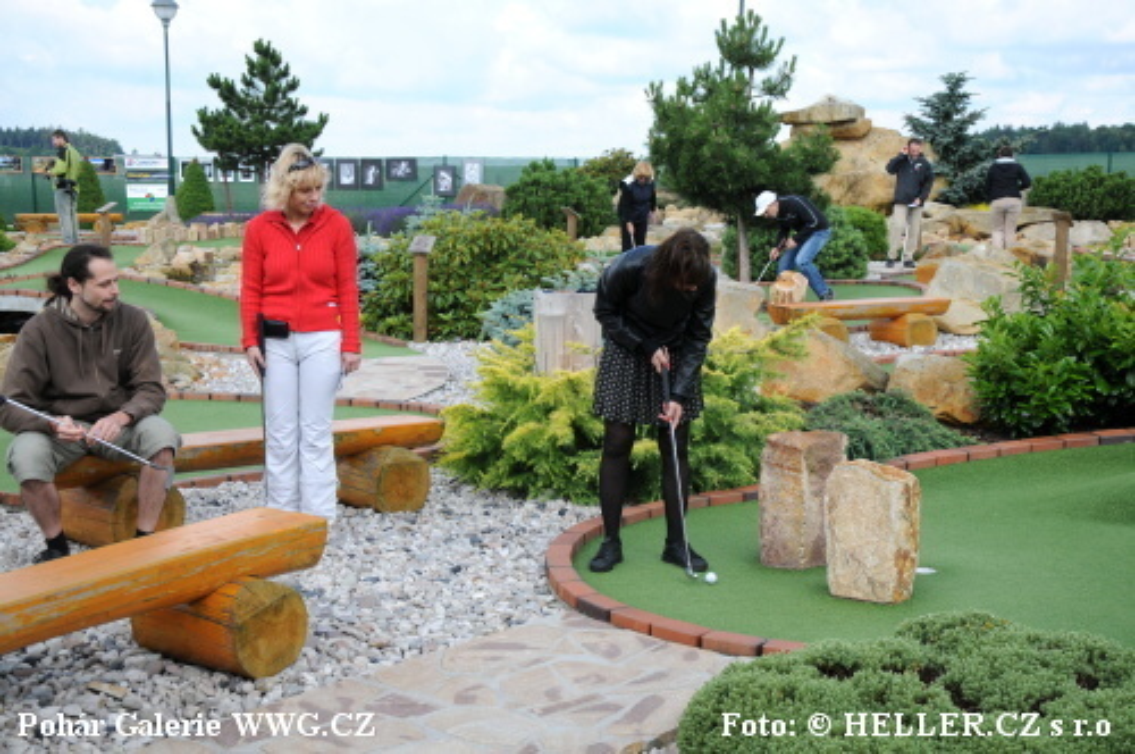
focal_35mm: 52
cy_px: 377
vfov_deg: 25.7
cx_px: 568
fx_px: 1653
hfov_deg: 37.9
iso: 200
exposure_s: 1/400
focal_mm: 35
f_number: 7.1
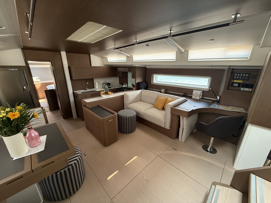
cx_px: 136
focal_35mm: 14
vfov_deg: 85.7
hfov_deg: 102.1
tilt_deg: -16.8
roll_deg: +0.6
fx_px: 110
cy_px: 102
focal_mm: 2.22
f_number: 2.2
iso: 320
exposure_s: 1/81
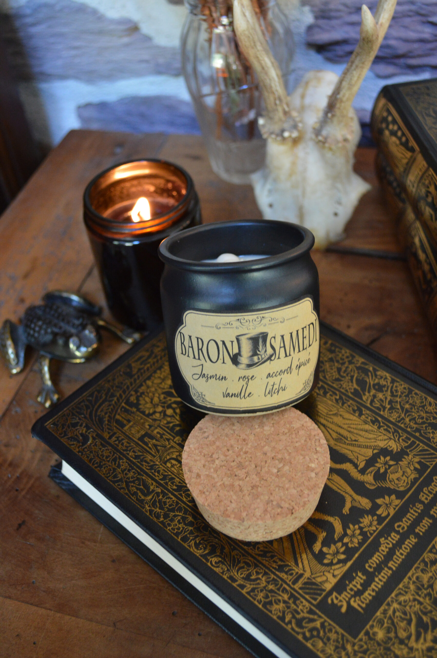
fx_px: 547
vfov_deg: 62.0
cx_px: 218
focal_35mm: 30
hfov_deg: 43.5
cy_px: 329
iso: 400
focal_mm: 20
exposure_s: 1/20
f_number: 3.8
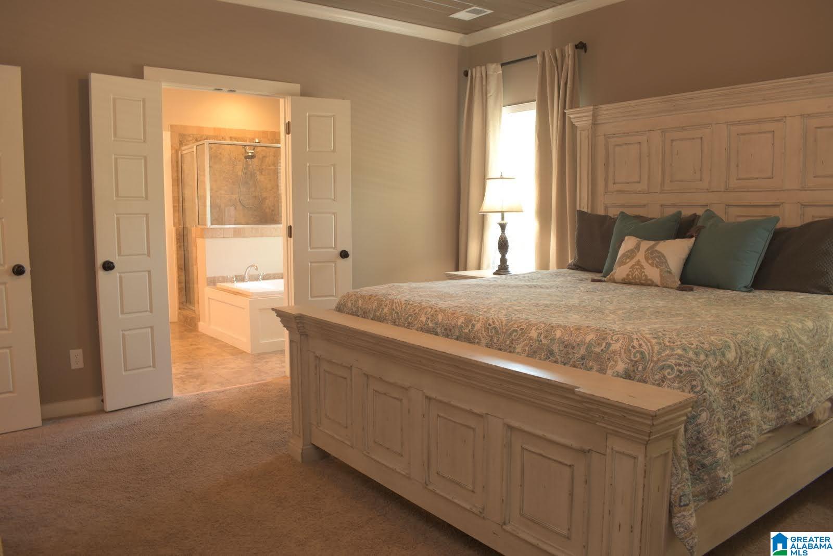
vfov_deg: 47.9
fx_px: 625
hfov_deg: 67.4
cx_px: 416
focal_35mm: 27
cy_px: 278
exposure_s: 1/3
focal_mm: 18
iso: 125
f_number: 7.1
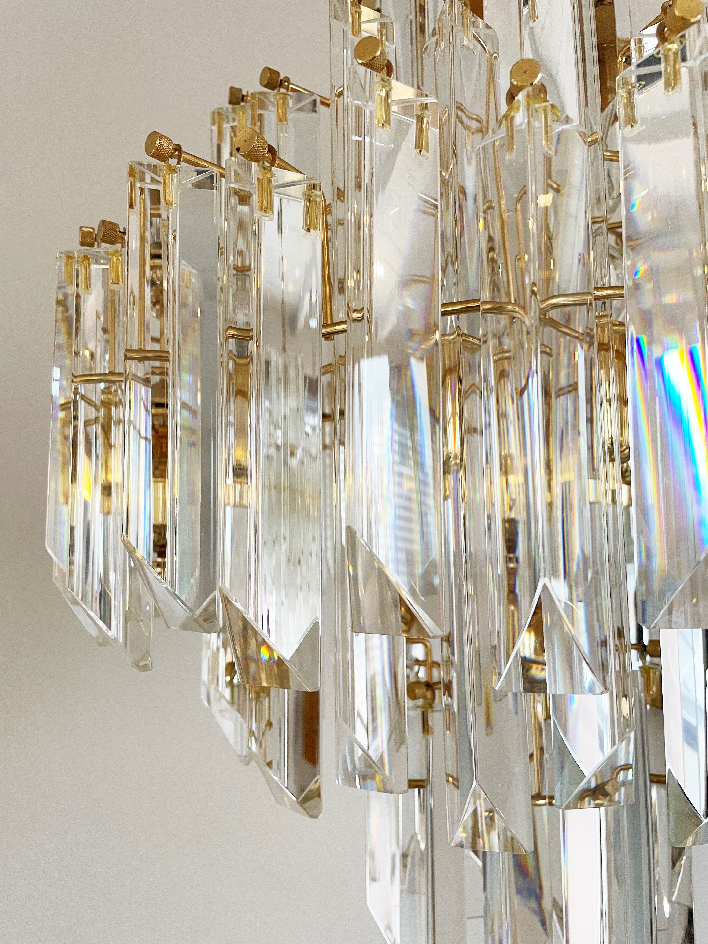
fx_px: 709
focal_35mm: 26
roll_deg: +2.0
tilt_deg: +5.6
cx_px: 354
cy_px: 472
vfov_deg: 67.3
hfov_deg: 53.1
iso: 125
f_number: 1.6
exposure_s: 1/62
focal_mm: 4.2
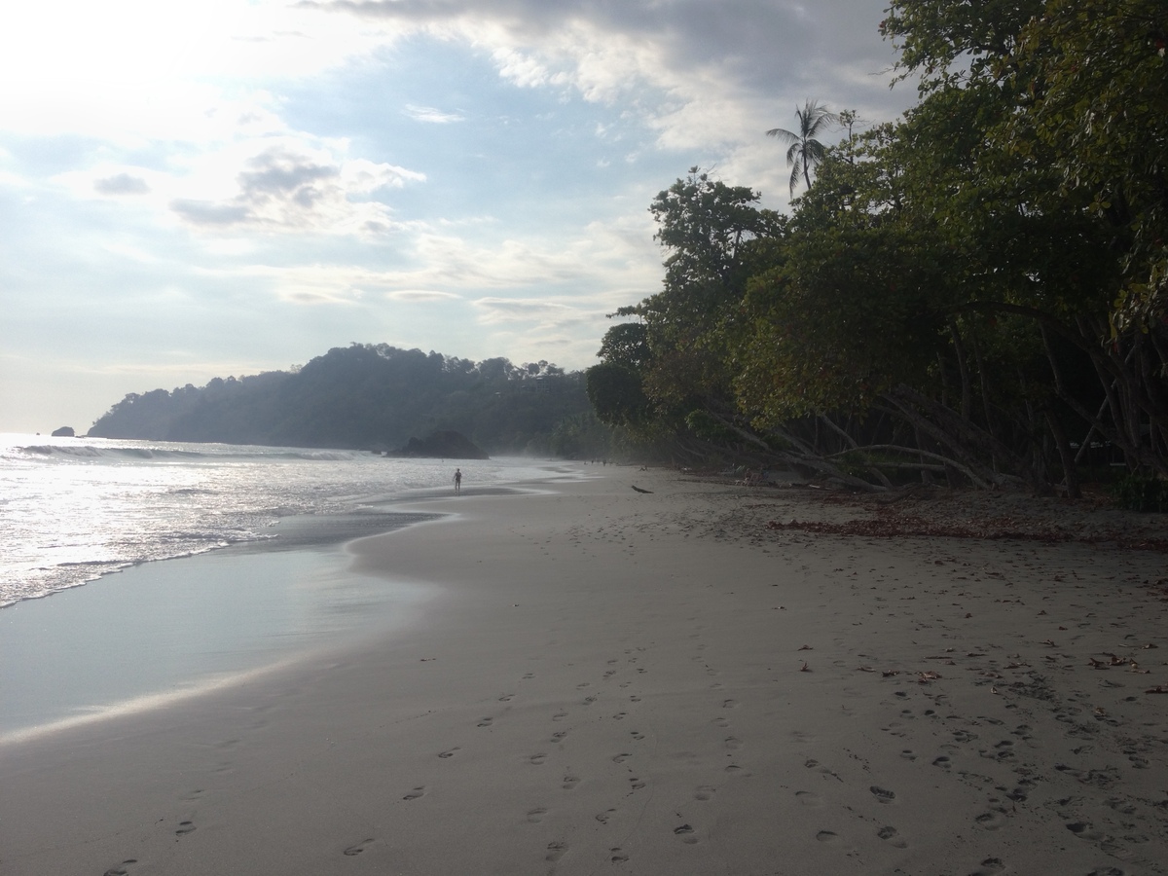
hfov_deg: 52.6
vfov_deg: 40.7
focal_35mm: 35
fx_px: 1181
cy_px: 438
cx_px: 584
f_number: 2.4
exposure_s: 1/1284
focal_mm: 4.28
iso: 50
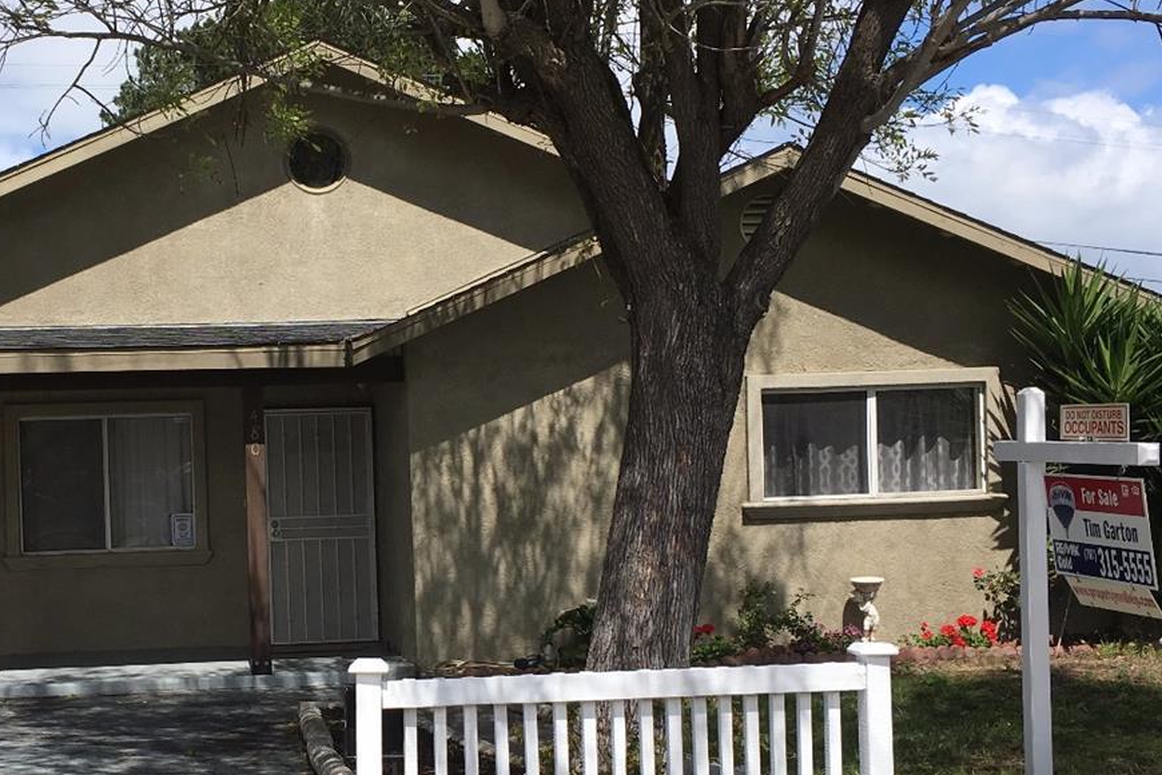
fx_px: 1678
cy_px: 509
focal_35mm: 52
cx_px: 349
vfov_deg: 25.9
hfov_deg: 37.6
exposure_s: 1/1876
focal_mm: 4.15
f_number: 2.2
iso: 25
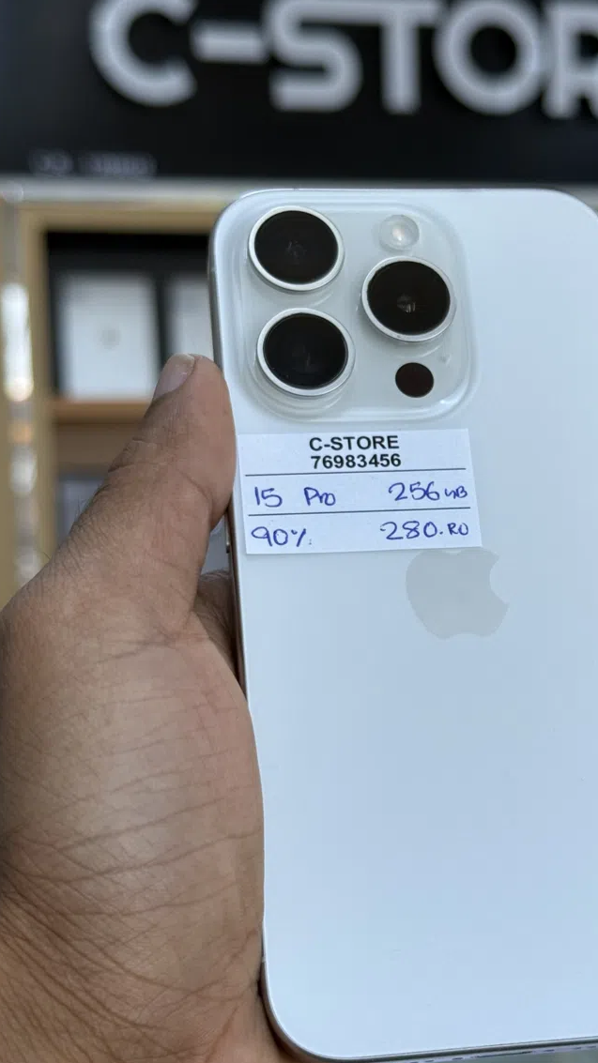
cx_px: 442
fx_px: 1777
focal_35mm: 63
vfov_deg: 33.3
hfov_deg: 19.0
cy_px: 614
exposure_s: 1/975
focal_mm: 6.76
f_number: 1.78
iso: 64
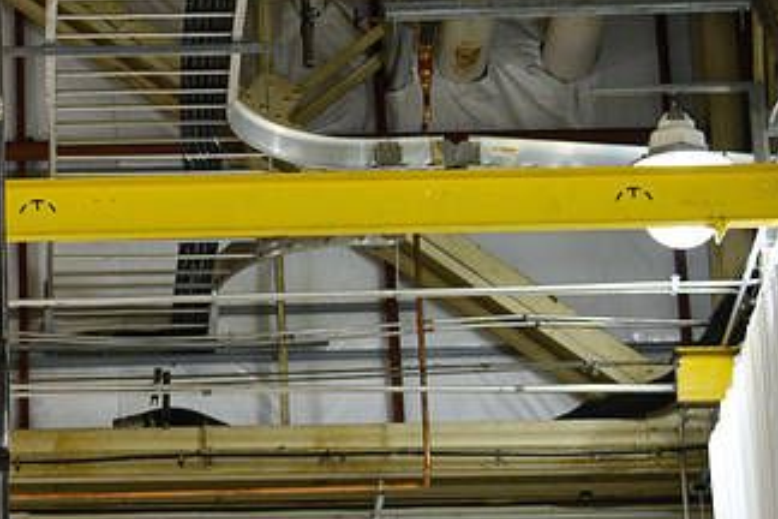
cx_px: -345
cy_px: 360
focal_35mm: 225
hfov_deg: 8.9
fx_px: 4862
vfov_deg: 6.1
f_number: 2.8
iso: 1600
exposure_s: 1/160
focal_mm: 70
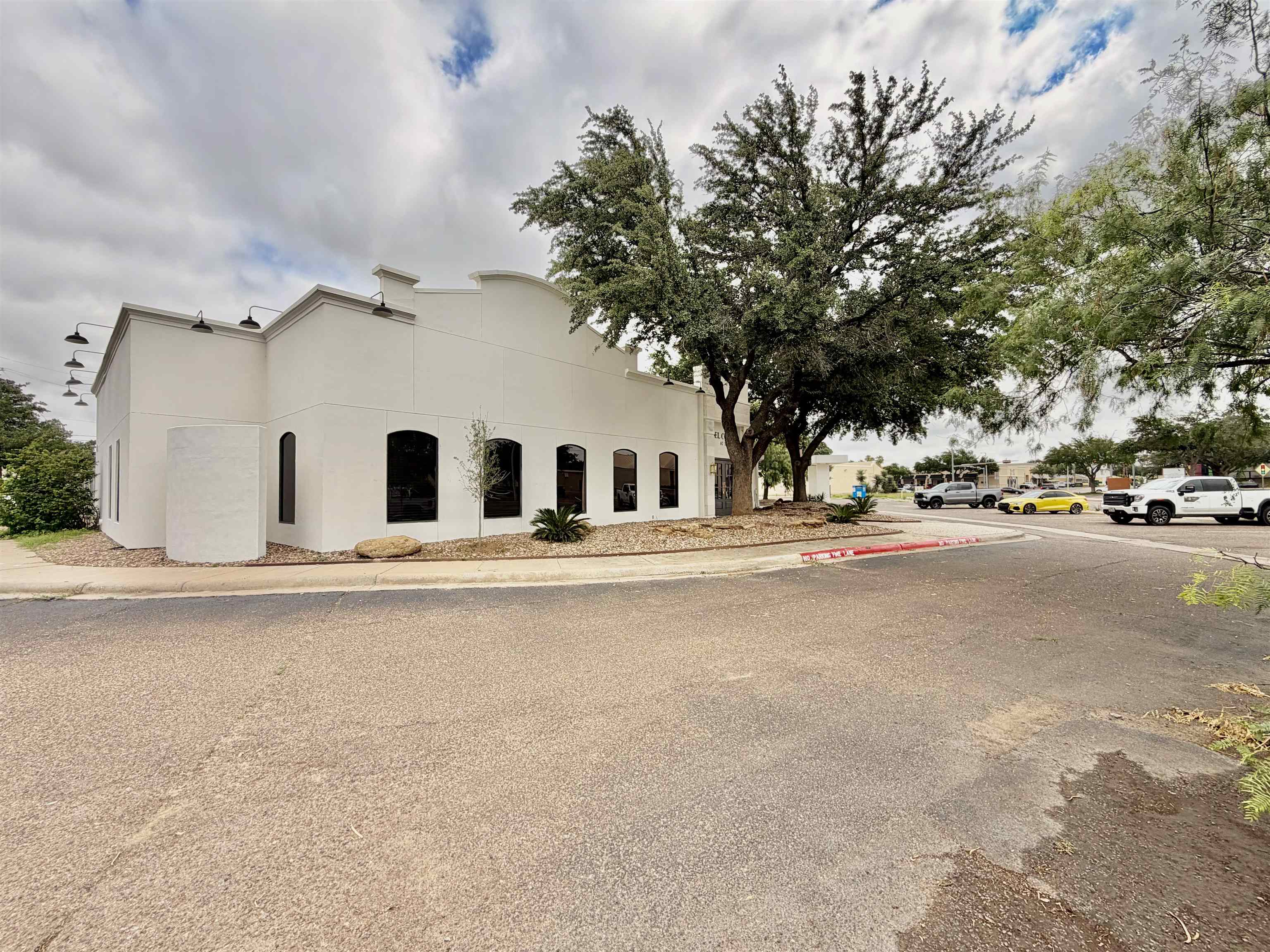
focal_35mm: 14
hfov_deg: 102.1
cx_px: 635
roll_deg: +0.7
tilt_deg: +1.4
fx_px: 514
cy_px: 476
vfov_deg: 85.7
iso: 20
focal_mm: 2.22
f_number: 2.2
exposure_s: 1/888
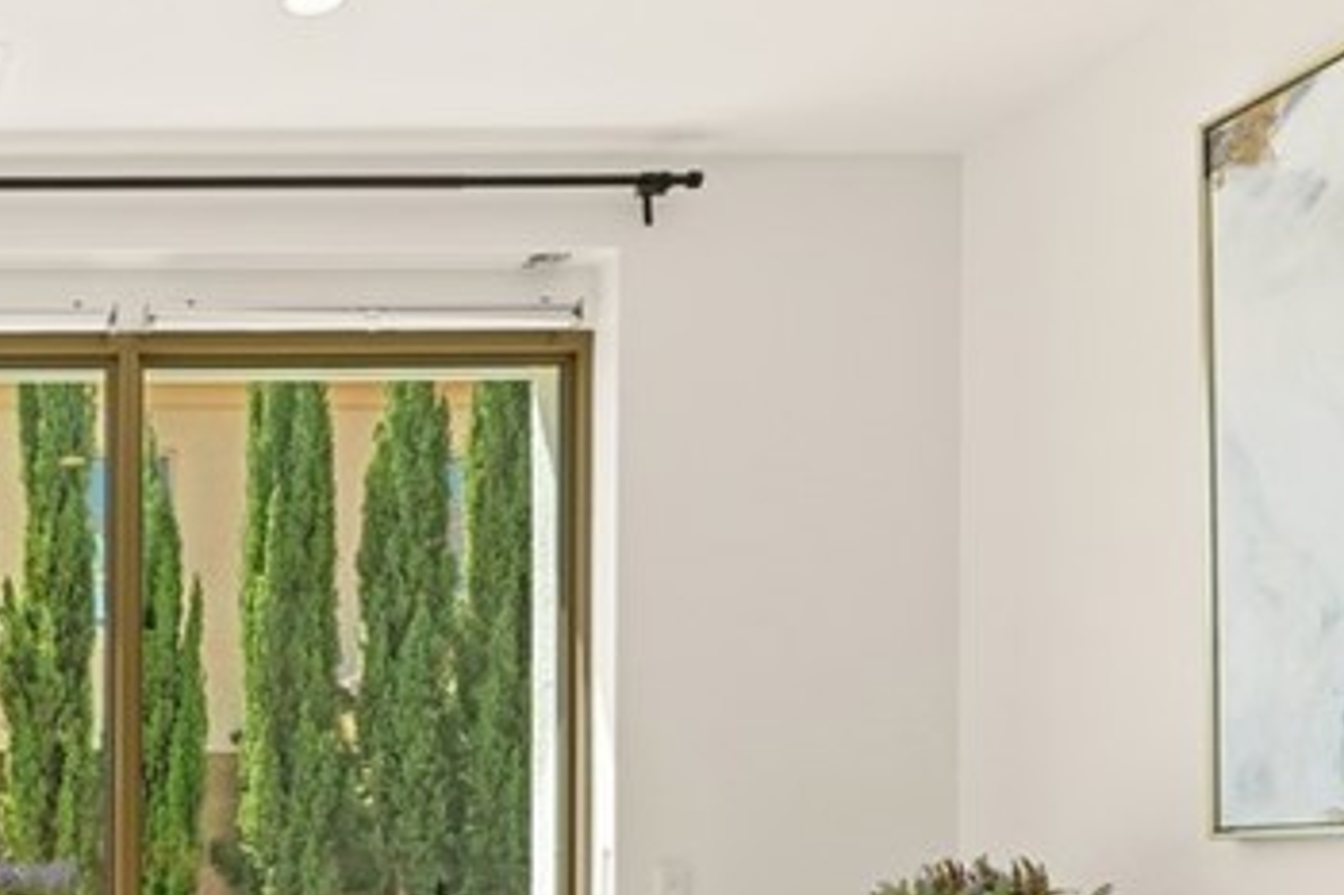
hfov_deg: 39.2
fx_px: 1530
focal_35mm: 41
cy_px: 924
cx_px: -123
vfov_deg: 30.0
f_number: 6.3
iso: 250
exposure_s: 1/60
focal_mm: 14
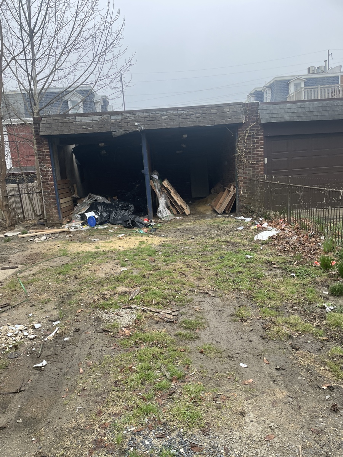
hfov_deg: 53.1
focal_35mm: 26
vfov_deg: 67.3
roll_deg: +3.8
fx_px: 344
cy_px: 228
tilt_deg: -10.8
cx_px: 172
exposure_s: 1/153
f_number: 1.6
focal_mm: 4.2
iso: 32
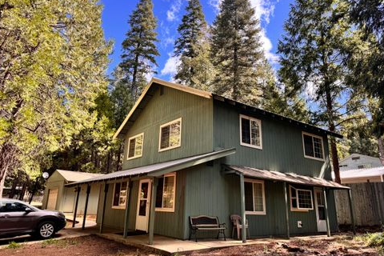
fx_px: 277
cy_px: 116
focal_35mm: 26
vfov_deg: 49.5
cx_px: 194
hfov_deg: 69.4
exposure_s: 1/756
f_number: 1.78
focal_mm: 6.76
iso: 80
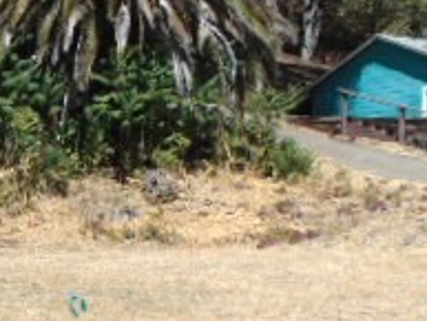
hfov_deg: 20.5
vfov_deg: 17.6
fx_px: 1024
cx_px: -190
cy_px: 281
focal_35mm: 83
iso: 80
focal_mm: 4.5
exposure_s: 1/320
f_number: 7.7
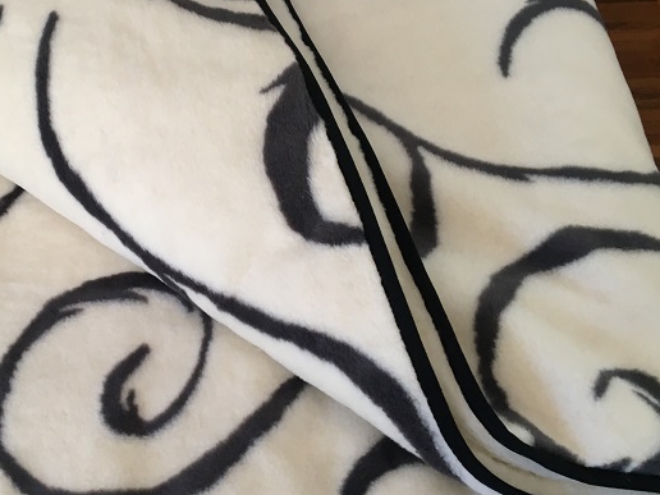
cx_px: 212
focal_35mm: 45
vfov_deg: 32.2
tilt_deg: -54.7
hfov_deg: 41.5
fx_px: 858
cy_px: 226
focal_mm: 4.15
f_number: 2.2
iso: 80
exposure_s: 1/33
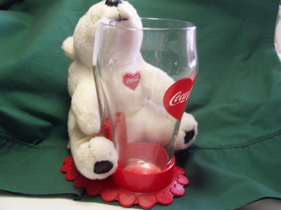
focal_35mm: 37
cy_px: 105
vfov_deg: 38.7
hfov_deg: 50.1
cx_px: 140
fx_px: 300
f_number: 2.8
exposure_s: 1/30
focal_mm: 5.6
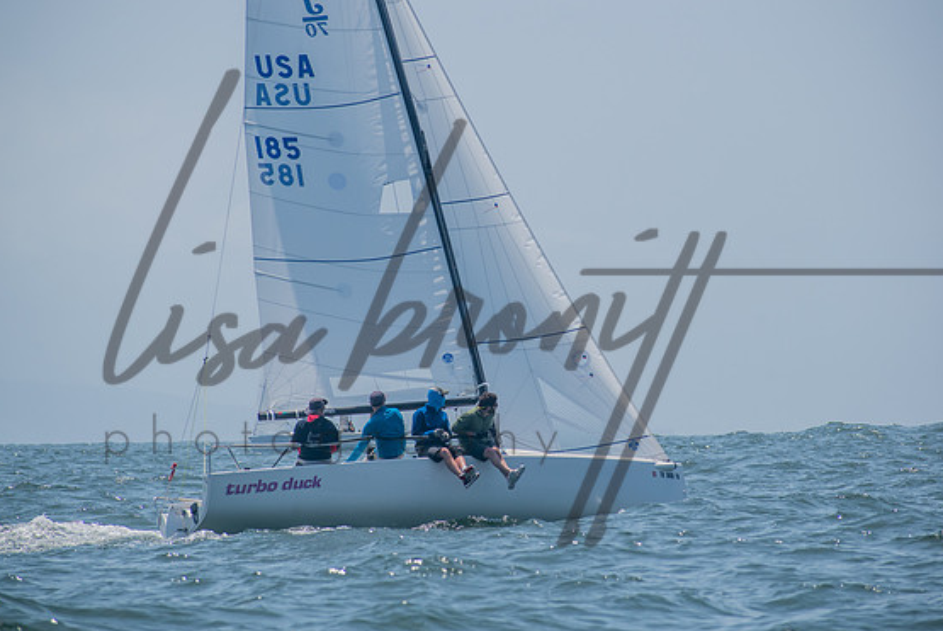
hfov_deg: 7.3
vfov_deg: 4.9
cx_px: 483
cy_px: 312
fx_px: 7392
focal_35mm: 282
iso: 400
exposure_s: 1/1600
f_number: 8
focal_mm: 180
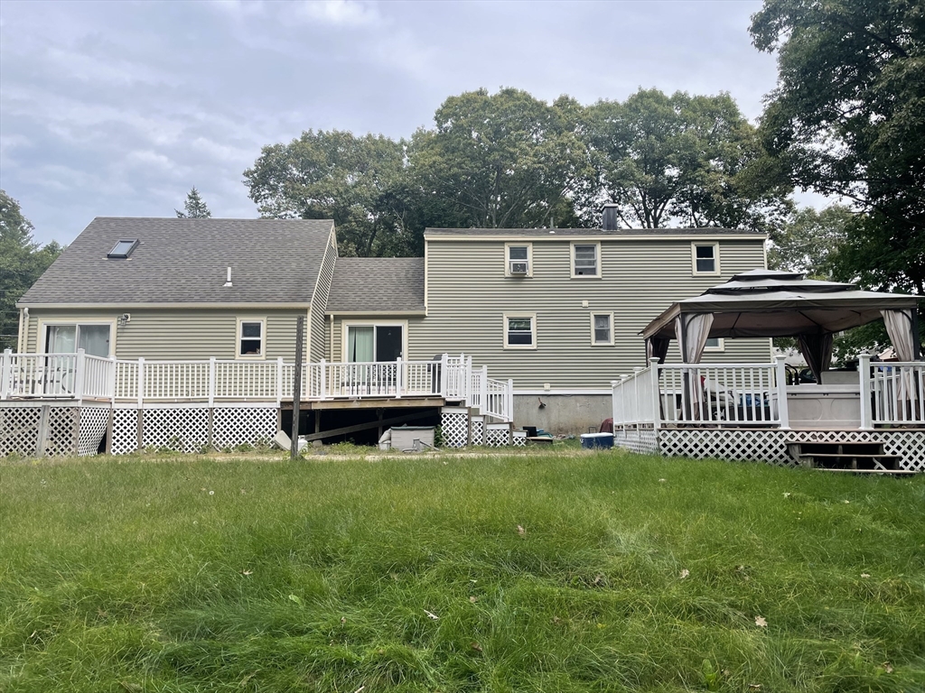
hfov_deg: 67.3
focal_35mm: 26
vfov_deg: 53.1
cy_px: 346
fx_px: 695
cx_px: 462
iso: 32
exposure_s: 1/1855
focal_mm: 4.2
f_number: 1.6
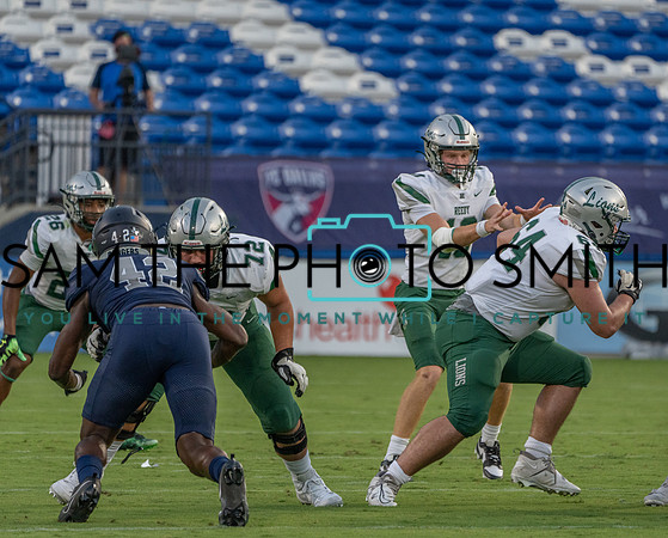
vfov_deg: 3.2
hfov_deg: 3.9
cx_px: 432
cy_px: 290
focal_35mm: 490
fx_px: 9717
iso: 2500
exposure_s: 1/1000
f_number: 5.6
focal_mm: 400
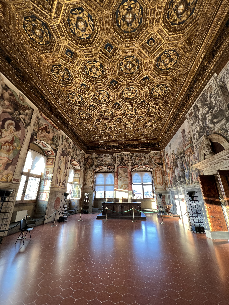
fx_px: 115
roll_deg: -0.5
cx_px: 114
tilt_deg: +19.1
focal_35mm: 13
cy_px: 152
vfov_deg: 106.2
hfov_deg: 89.9
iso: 160
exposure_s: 1/50
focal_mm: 1.57
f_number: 1.8
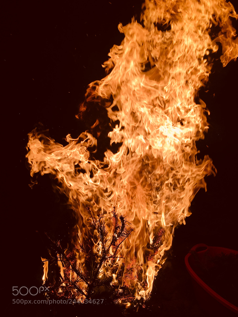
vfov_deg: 61.7
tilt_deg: -9.2
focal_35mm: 29
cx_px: 119
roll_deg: +3.5
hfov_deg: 48.2
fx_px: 266
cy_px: 158
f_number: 2.2
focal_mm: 4.15
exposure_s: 1/375
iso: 25
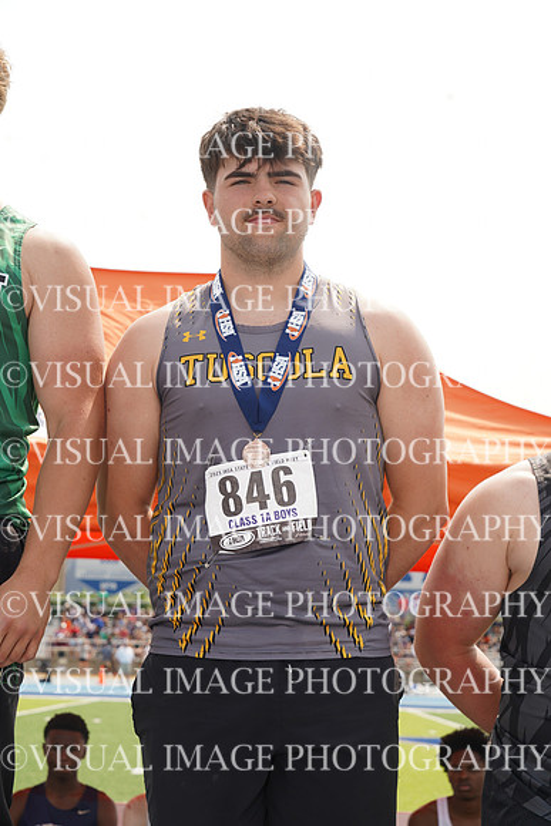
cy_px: 413
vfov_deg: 28.8
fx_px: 1606
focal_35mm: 70
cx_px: 276
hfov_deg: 19.5
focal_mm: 70
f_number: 8
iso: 100
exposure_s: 1/160
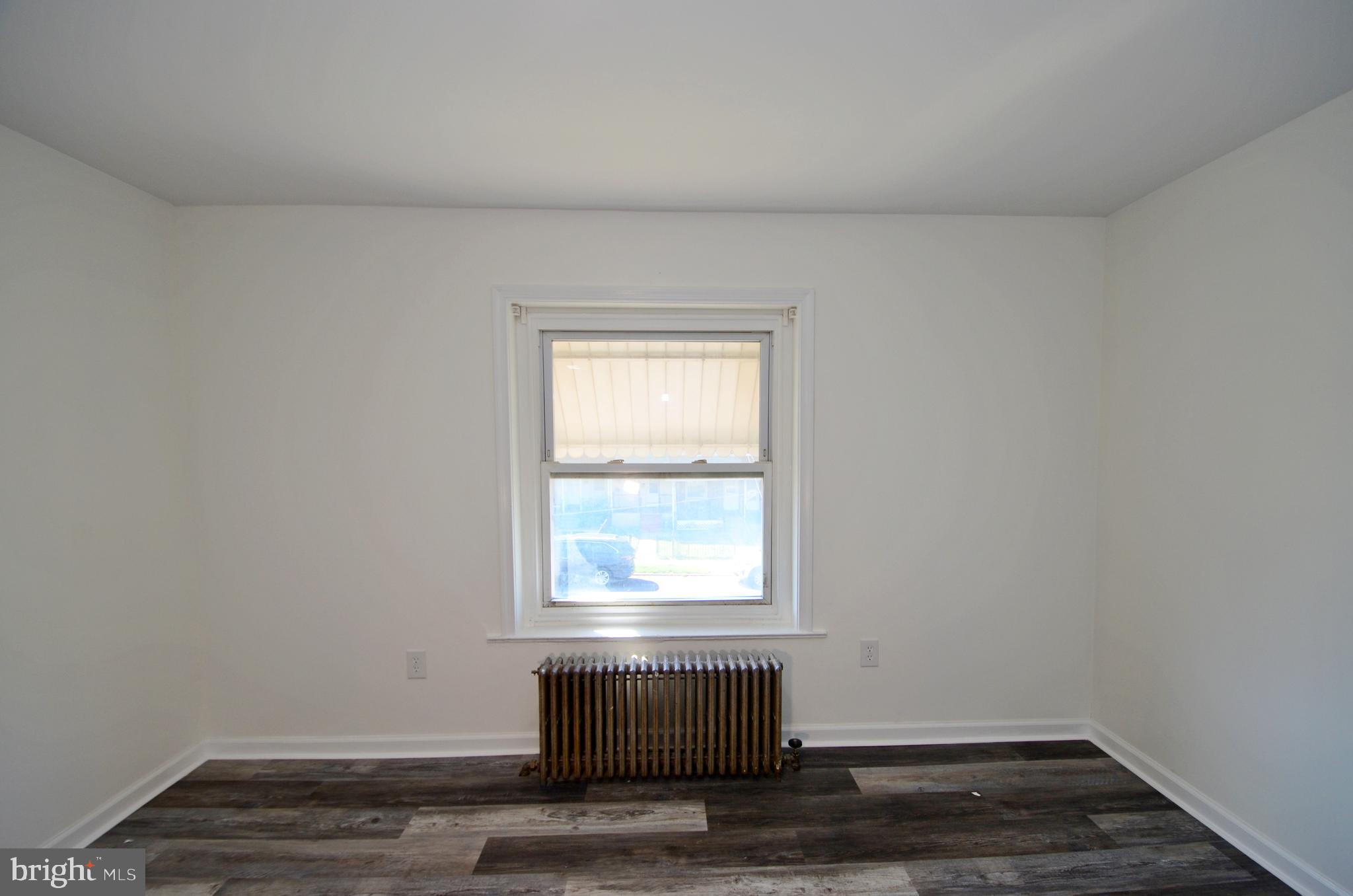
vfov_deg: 77.1
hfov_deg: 100.5
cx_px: 676
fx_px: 563
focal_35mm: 15
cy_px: 448
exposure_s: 1/100
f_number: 5
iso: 250
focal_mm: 10
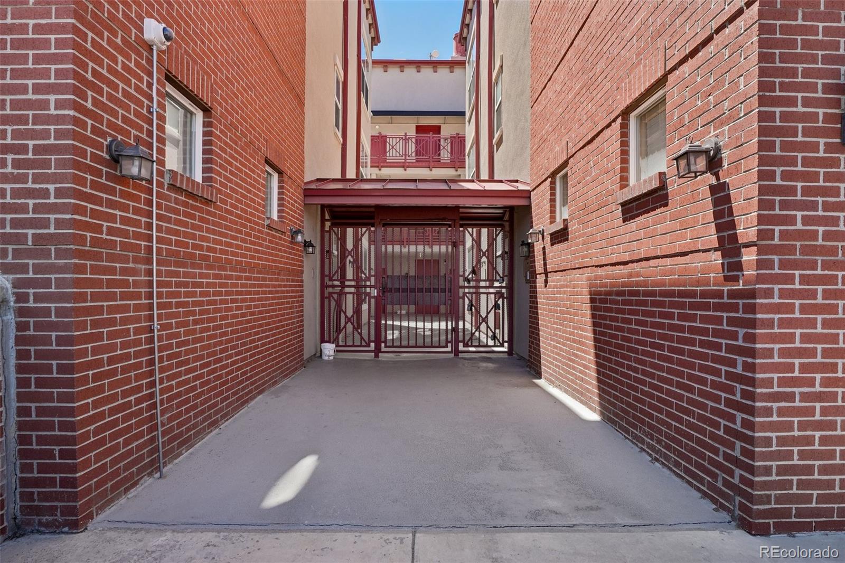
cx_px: 422
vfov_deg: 72.0
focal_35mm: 16
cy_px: 282
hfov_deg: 95.0
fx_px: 387
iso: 100
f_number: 8
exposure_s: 1/90
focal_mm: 11
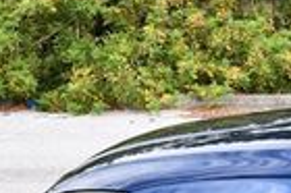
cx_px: 626
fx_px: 1776
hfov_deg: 8.7
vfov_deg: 6.2
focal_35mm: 220
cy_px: 79
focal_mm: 24
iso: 200
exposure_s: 1/250
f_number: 6.3
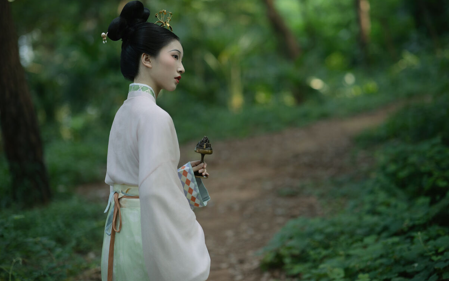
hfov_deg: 23.8
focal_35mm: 87
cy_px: 141
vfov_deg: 15.0
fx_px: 1065
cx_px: 224
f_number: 1.8
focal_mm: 85
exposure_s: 1/200
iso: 100
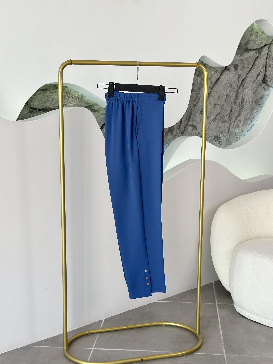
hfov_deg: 30.3
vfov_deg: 39.7
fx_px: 505
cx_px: 136
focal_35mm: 48
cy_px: 182
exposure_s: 1/332
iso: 80
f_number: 1.78
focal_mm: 6.86
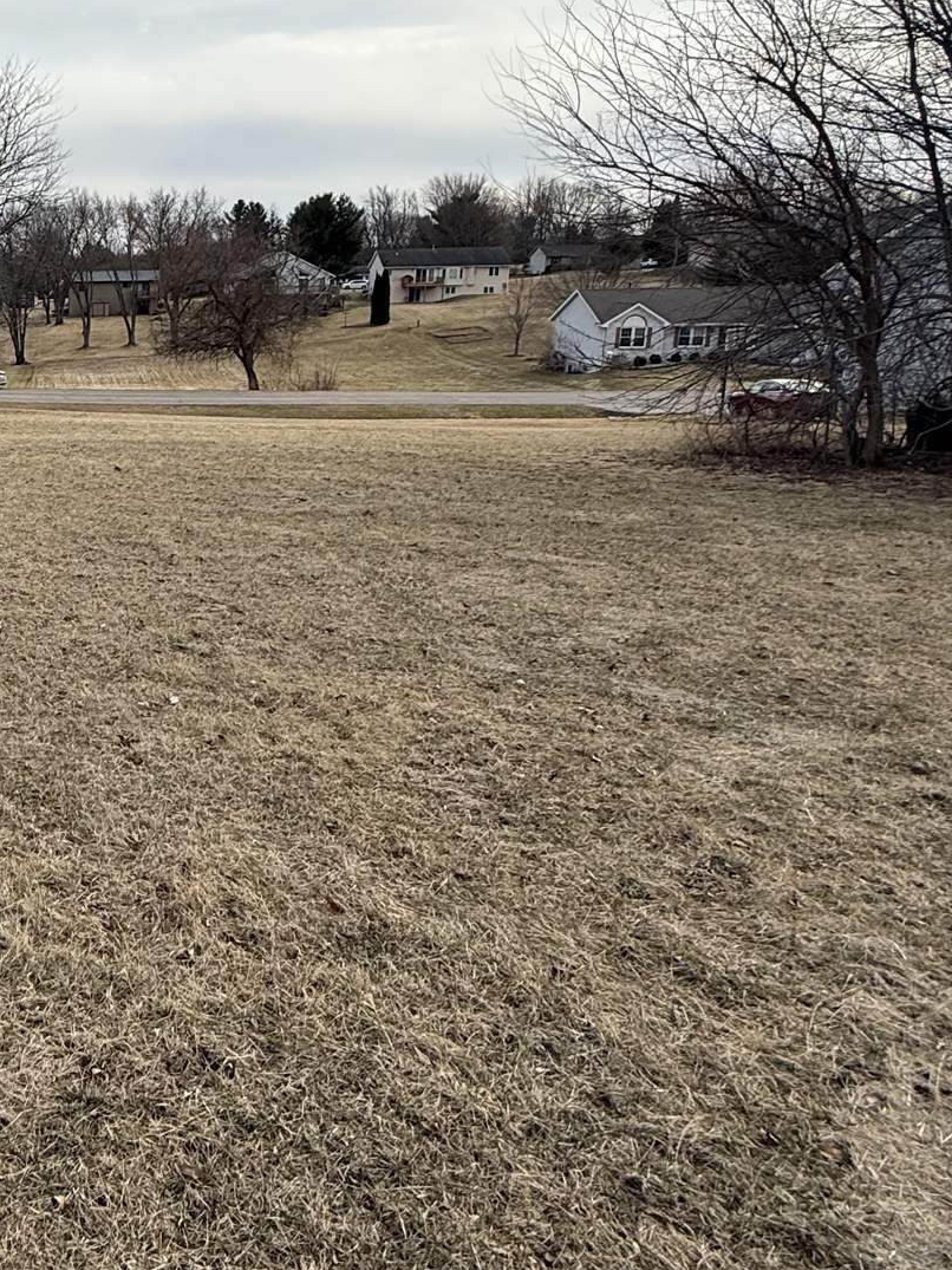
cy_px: 507
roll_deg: +0.9
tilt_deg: -10.0
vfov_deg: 59.5
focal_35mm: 30
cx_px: -59
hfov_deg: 39.5
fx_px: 1100
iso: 50
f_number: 2.2
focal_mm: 2.22
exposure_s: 1/1848
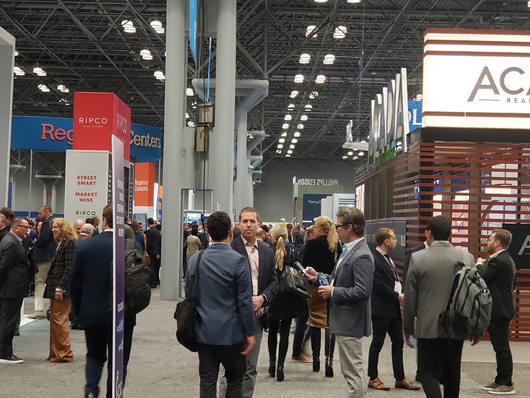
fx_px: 796
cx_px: 265
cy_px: 199
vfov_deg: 28.0
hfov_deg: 36.8
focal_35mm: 52
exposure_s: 1/30
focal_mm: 6
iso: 200
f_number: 2.4
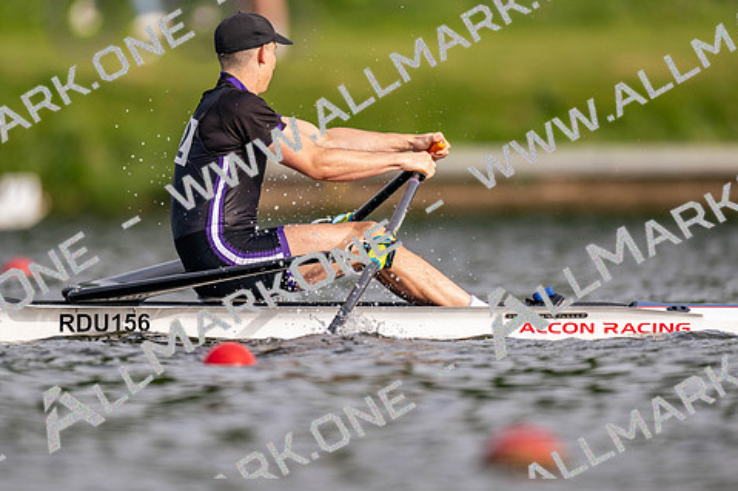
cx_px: 356
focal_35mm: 727
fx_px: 14898
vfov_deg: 1.9
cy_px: 215
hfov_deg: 2.8
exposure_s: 1/2500
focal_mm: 600
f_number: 4
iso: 400
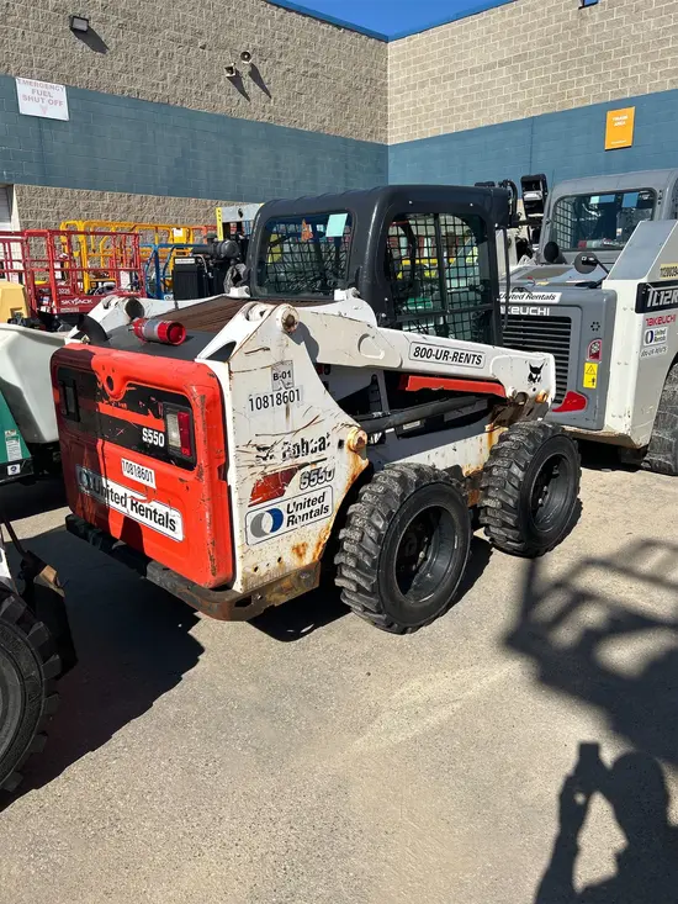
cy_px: 452
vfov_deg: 67.3
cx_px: 339
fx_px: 679
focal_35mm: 26
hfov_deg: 53.1
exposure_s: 1/5076
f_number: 1.5
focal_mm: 5.7
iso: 50
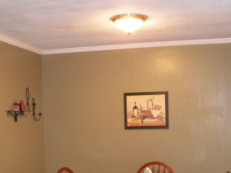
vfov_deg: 25.8
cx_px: 115
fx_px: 367
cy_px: 152
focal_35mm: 55
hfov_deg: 34.9
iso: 400
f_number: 2.8
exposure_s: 1/30
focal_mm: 4.9
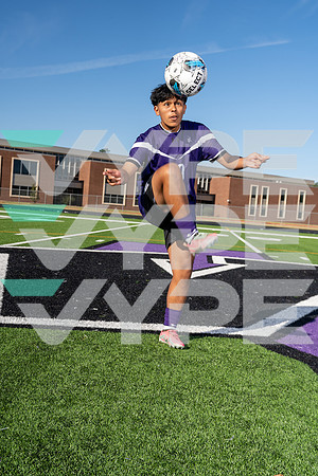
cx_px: 159
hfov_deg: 31.2
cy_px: 238
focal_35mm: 43
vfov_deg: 45.4
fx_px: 570
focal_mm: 43
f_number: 8
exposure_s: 1/250
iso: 100
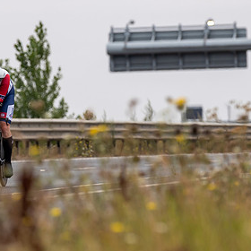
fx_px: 5135
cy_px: 160
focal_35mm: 626
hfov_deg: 2.8
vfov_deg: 2.8
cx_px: -10
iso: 100
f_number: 3.5
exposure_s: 1/800
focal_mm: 178
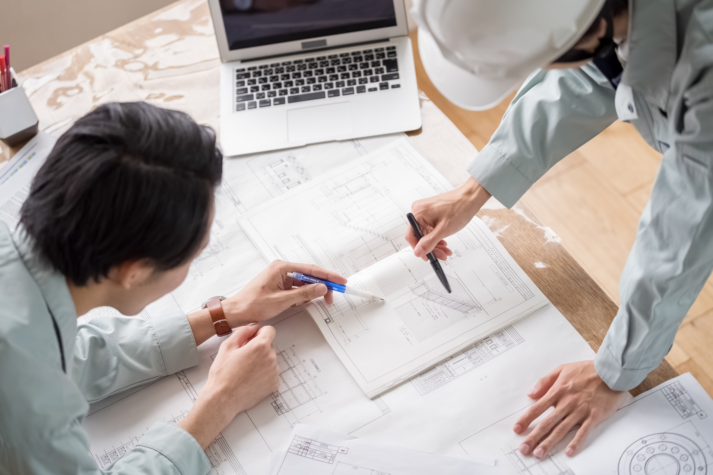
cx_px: 356
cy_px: 238
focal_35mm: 70
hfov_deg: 28.8
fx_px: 1386
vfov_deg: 19.5
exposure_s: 1/160
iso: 800
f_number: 2.8
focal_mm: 70
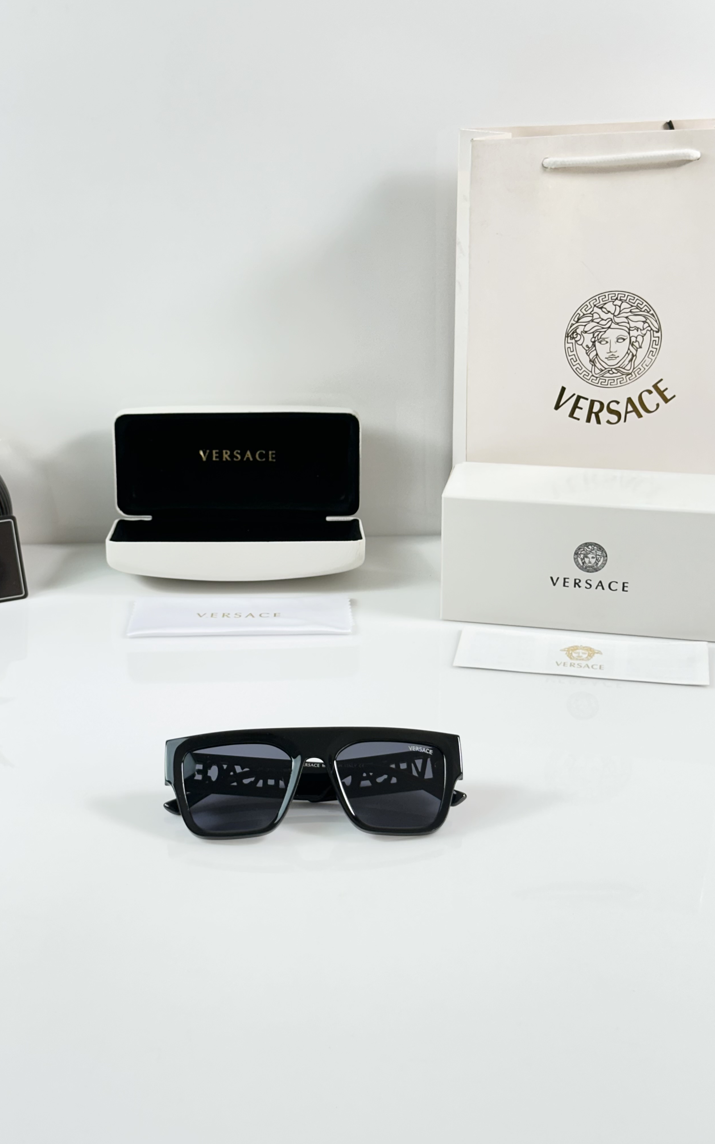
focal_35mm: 51
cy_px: 572
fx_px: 1590
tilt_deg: -22.7
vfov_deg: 39.6
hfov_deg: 25.3
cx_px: 296
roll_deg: +0.9
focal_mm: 6.86
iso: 50
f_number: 1.78
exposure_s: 1/100
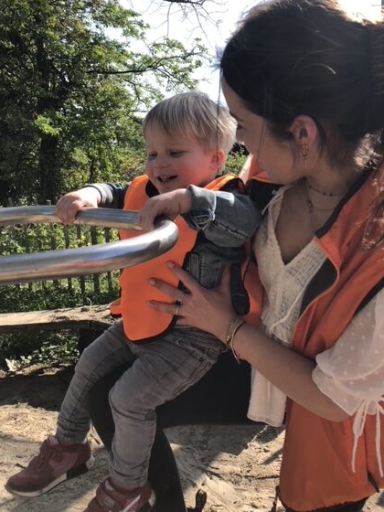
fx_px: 473
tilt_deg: -10.9
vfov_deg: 56.8
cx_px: 215
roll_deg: -0.1
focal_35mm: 32
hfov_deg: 44.1
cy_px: 245
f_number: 1.8
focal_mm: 3.99
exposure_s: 1/665
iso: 20
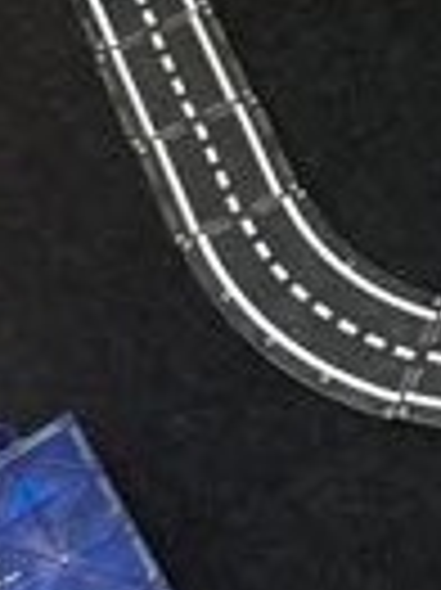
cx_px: 673
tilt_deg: -41.5
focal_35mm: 153
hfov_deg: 9.4
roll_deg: +3.3
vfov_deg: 12.4
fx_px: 2603
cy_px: -266
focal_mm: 6.76
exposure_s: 1/60
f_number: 1.78
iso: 125
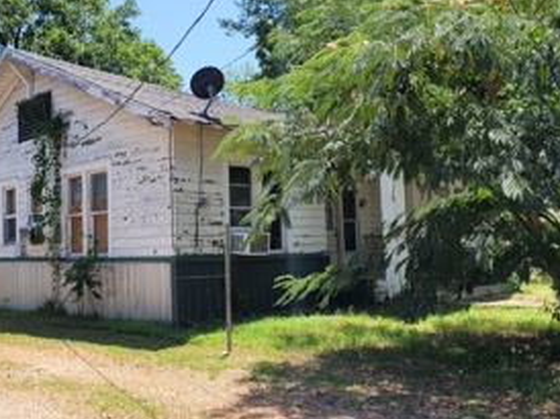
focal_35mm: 38
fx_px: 614
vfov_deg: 37.7
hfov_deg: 48.7
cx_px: 223
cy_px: 219
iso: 40
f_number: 1.8
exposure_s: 1/1195
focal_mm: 5.4
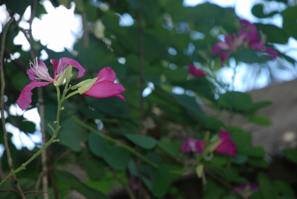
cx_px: 148
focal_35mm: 180
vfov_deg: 7.6
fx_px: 1487
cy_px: 100
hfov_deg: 11.4
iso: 200
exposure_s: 1/60
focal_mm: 120
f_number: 5.6
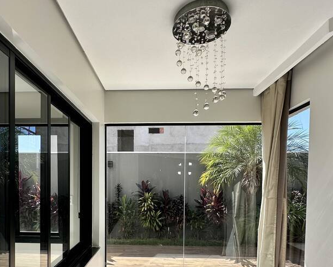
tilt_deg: +0.3
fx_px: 237
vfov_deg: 57.0
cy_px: 186
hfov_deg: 69.8
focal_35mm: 24
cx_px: 138
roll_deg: -1.0
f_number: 2.2
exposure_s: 1/932
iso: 40
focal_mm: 2.22
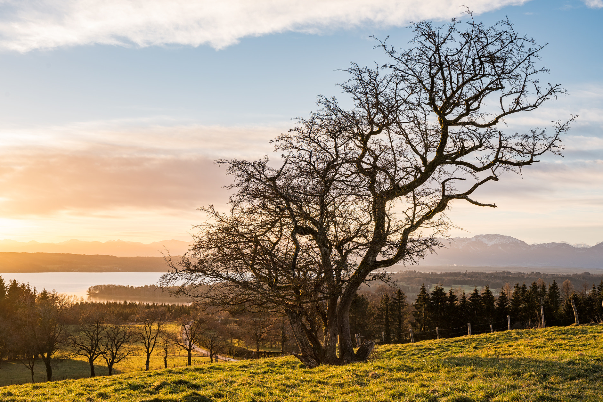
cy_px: 198
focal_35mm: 51
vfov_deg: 26.5
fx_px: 854
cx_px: 298
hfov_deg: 38.9
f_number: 11
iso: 100
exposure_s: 1/30
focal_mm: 50
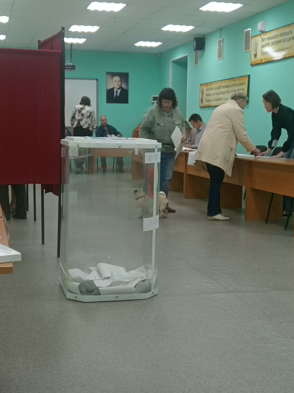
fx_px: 623
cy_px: 196
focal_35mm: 55
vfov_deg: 34.9
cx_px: 147
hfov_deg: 26.6
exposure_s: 1/100
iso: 320
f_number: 1.9
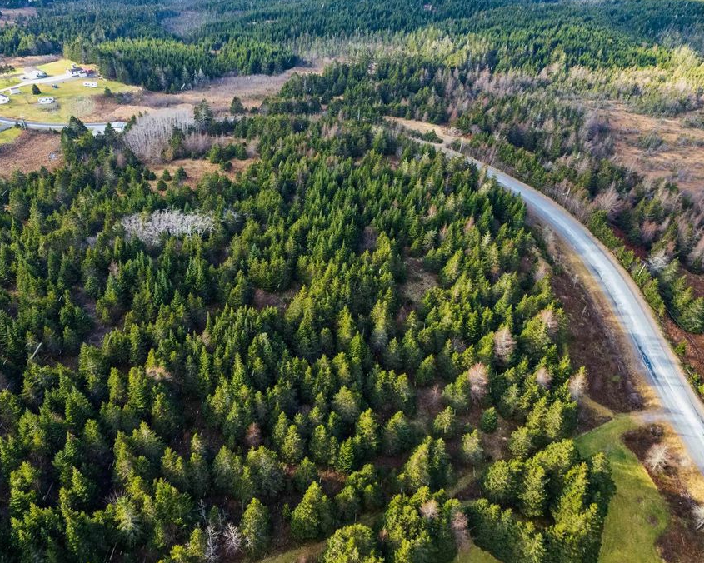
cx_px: 317
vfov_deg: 56.8
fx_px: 521
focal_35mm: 25
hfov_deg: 67.9
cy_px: 281
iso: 100
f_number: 2.8
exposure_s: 1/320
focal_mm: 8.38
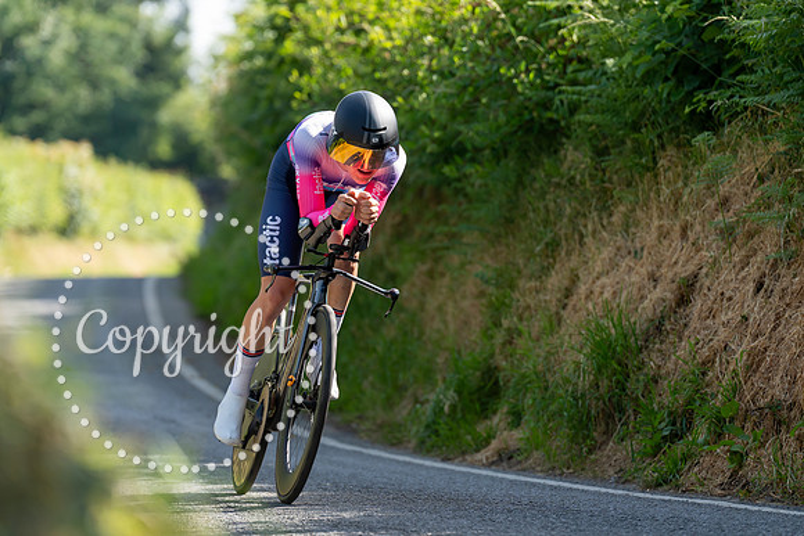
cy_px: 263
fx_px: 5830
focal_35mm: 261
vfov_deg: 5.3
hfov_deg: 7.9
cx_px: 333
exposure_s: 1/1000
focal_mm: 200
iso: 400
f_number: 3.5
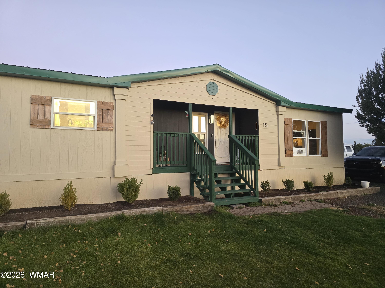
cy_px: 144
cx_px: 192
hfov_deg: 73.9
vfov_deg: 58.9
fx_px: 256
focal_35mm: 23
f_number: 1.7
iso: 640
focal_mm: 6.3
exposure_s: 1/120
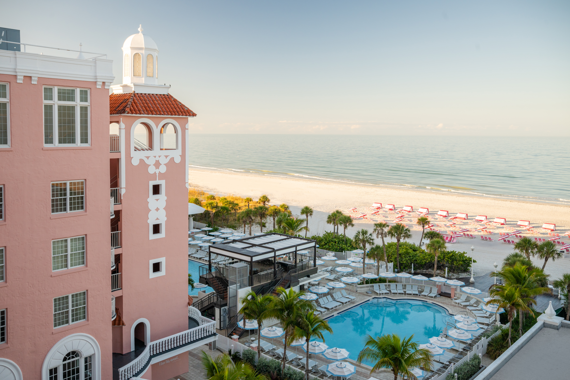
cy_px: 190
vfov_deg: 42.3
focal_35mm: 31
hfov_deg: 60.3
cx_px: 285
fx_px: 491
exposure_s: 1/125
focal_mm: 31
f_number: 7.1
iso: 250
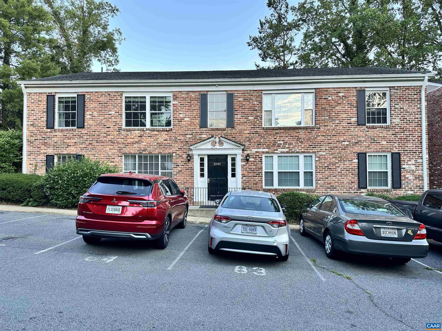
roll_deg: -0.6
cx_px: 221
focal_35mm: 24
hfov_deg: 71.6
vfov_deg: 56.8
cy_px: 166
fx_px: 306
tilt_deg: +1.9
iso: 80
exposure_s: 1/299
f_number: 1.78
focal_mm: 6.86
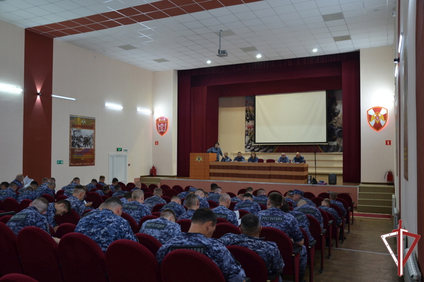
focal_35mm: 32
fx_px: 371
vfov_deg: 41.7
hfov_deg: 59.5
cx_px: 212
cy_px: 141
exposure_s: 1/15
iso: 400
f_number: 3.8
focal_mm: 21
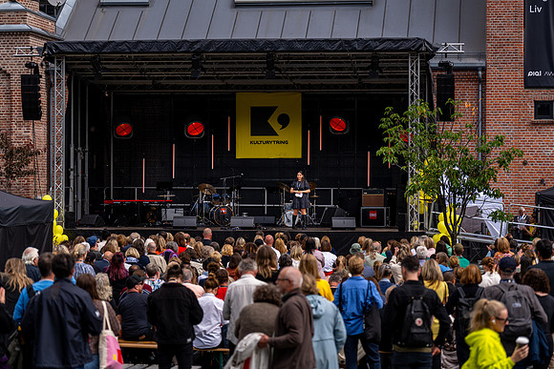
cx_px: 277
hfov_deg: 20.8
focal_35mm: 98
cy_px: 184
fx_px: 1508
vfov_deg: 14.0
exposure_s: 1/1250
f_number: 2.8
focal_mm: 98
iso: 100
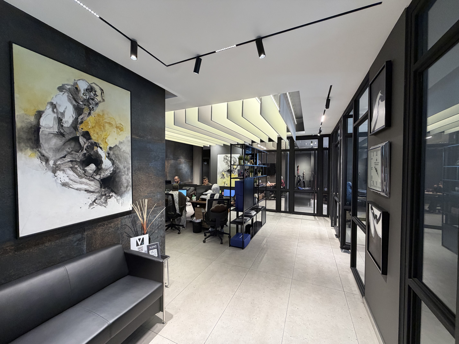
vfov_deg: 85.7
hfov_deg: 102.1
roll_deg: +0.2
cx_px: 230
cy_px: 172
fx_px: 186
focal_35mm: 14
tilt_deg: -0.3
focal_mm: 2.22
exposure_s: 1/50
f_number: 2.2
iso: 250
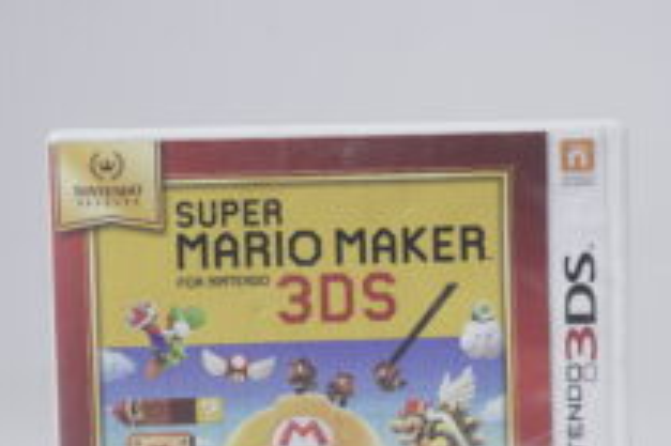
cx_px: 340
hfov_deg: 24.5
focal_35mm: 83
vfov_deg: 16.3
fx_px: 1546
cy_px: 340
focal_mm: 34
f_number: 5
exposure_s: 1/6
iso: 100
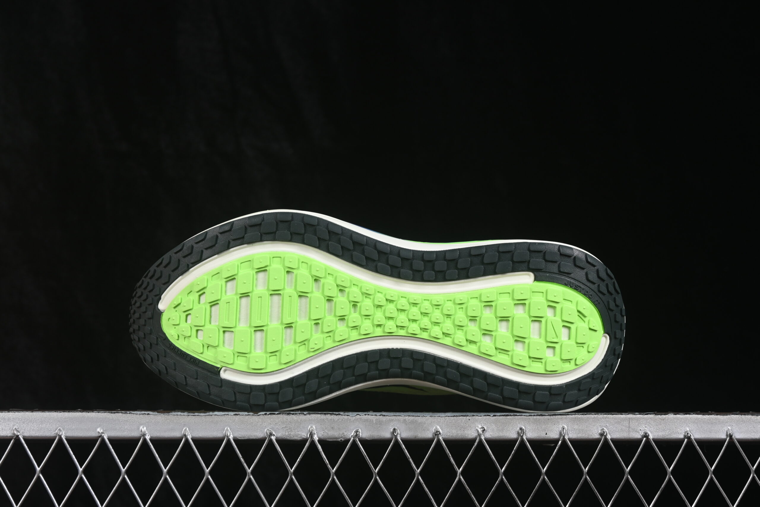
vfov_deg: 18.2
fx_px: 1583
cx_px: 380
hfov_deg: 27.0
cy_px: 254
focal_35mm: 75
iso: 160
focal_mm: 50
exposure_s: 1/80
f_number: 8
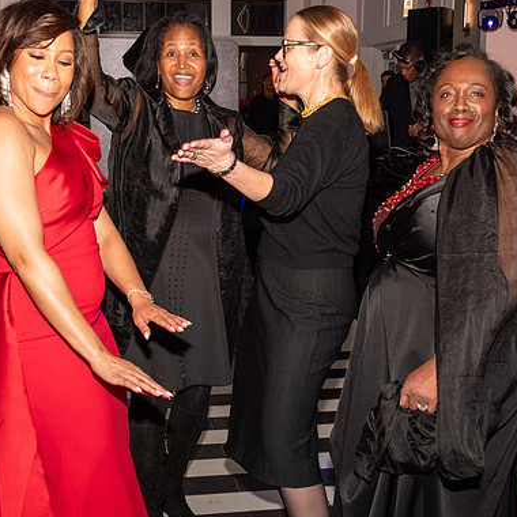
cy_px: 258
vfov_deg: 35.4
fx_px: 811
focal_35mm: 48
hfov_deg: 35.3
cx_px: 226
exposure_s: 1/125
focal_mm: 25
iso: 2500
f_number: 8
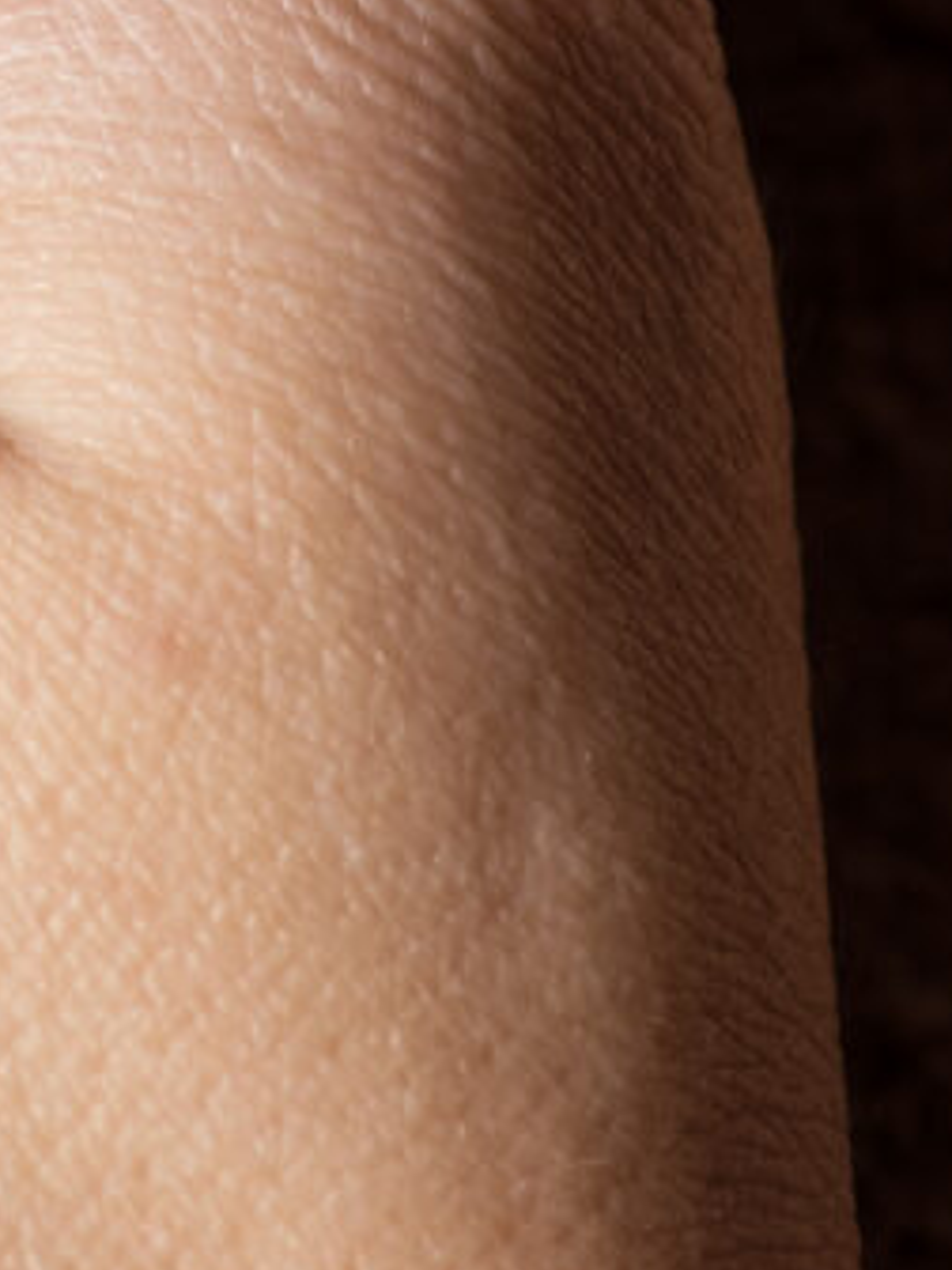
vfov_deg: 2.7
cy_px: -3251
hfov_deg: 2.1
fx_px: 26255
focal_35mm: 716
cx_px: -2225
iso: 100
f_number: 10
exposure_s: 1/125
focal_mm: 120
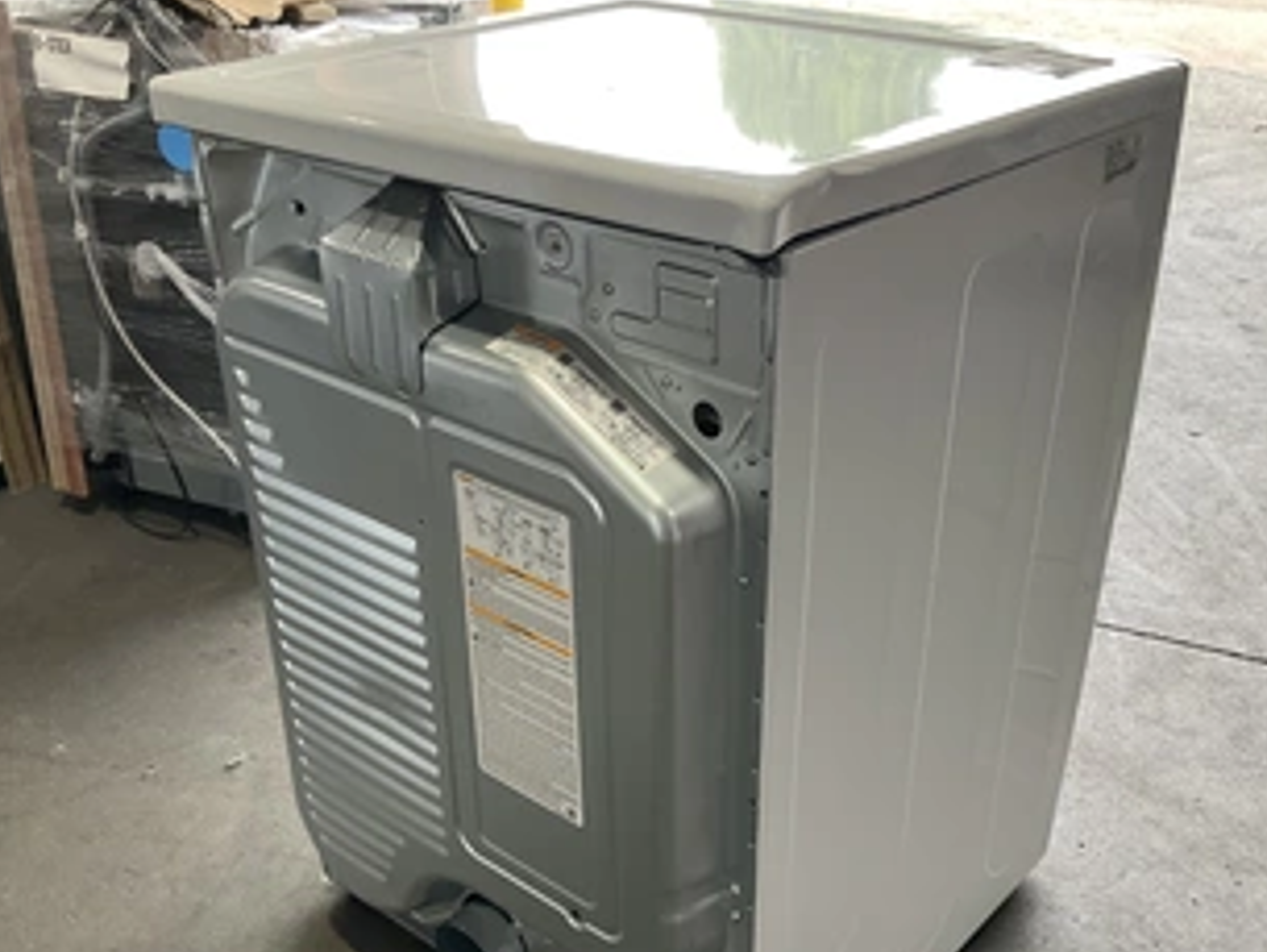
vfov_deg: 37.5
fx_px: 1391
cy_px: 607
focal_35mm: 38
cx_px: 681
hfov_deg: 48.9
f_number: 1.8
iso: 40
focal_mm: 3
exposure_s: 1/122
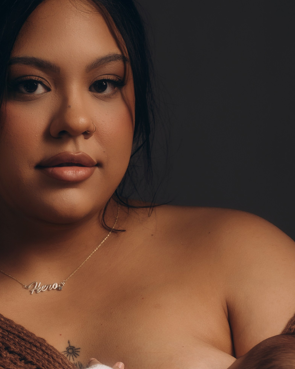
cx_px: 85
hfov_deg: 7.5
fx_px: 2259
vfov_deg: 9.3
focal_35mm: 207
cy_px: 285
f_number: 6.3
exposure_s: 1/160
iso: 100
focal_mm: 105
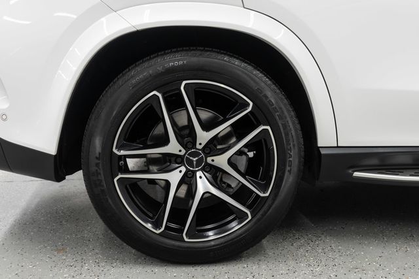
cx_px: 210
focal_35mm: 42
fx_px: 489
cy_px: 140
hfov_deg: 46.4
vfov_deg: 31.9
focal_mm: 28
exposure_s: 1/40
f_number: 3.2
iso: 250
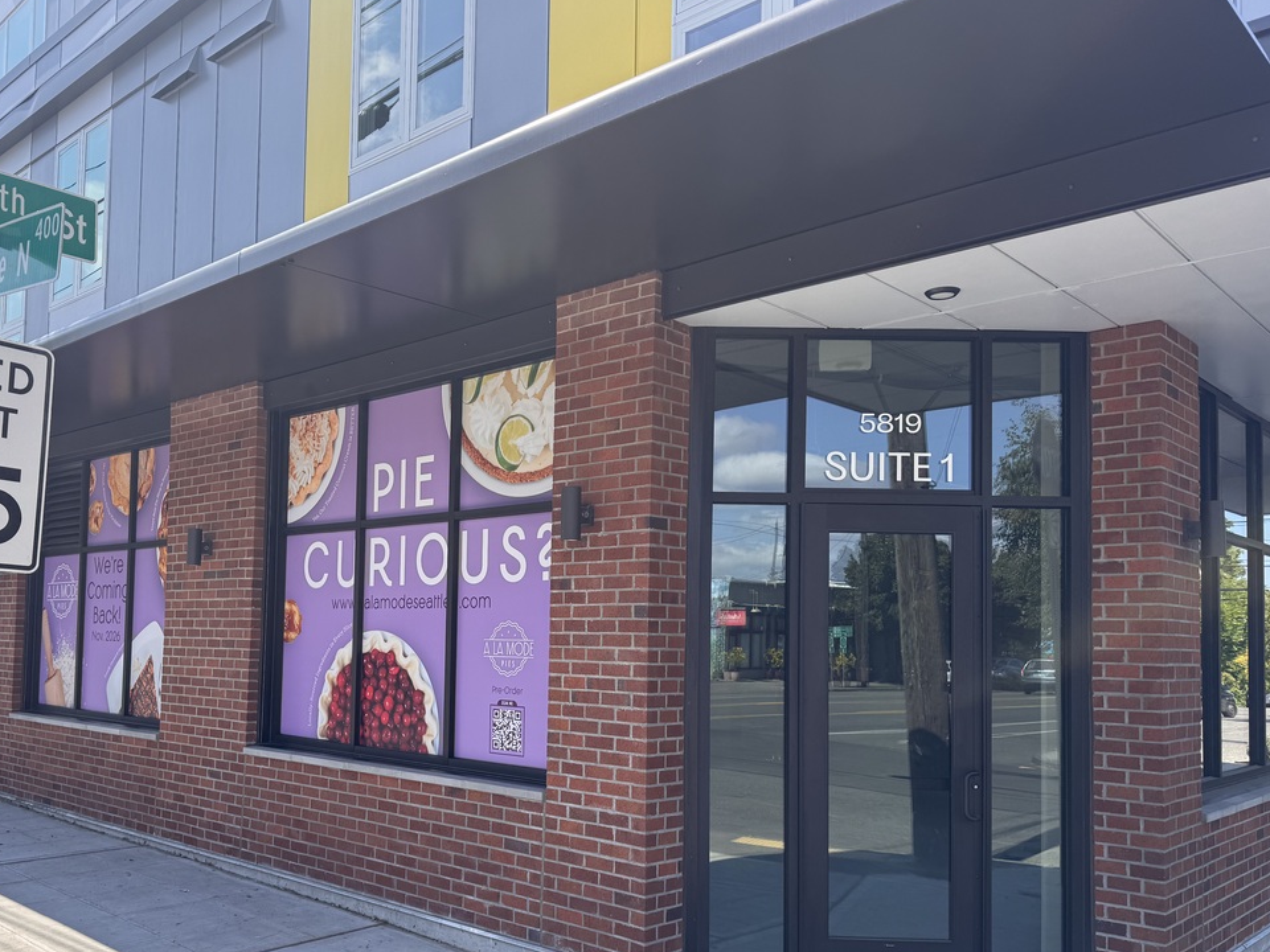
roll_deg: -1.5
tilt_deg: +2.4
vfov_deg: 46.5
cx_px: 479
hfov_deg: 59.2
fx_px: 1101
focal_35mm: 30
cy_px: 578
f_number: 1.78
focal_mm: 6.76
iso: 80
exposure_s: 1/1767
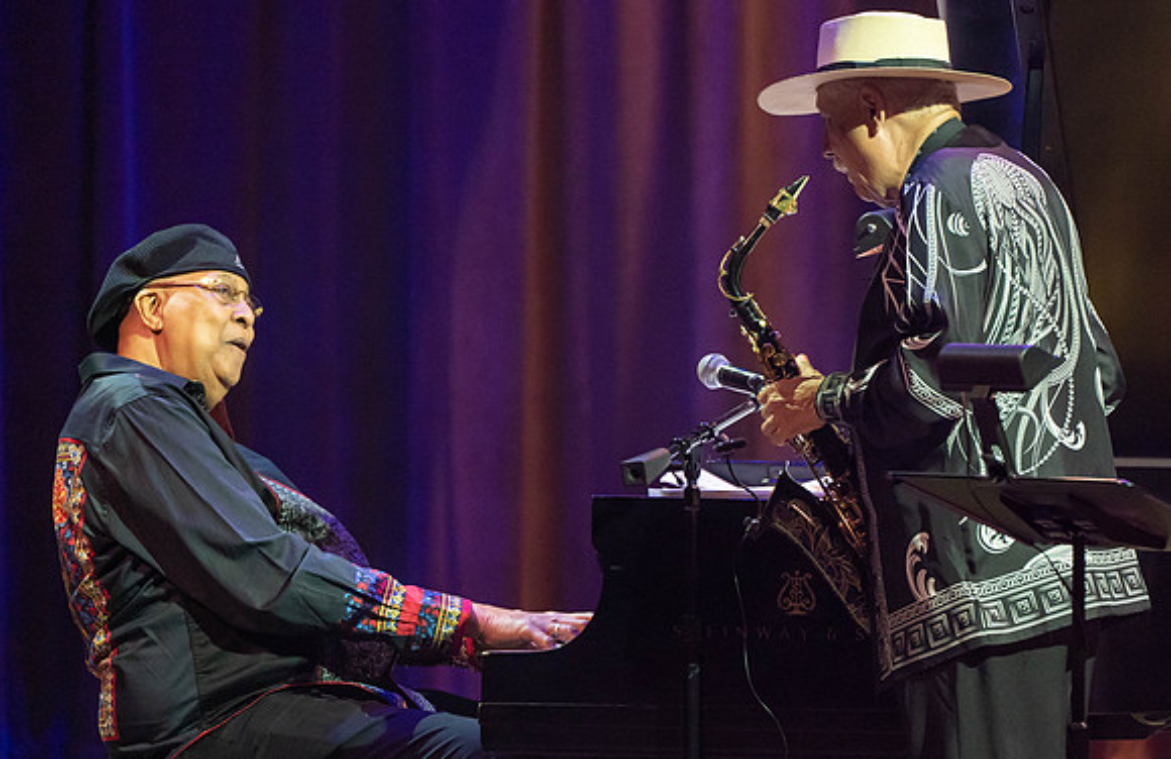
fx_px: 16245
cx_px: 705
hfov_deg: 4.1
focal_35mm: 504
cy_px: 405
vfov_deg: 2.7
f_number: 5.6
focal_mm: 373
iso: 3200
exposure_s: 1/250
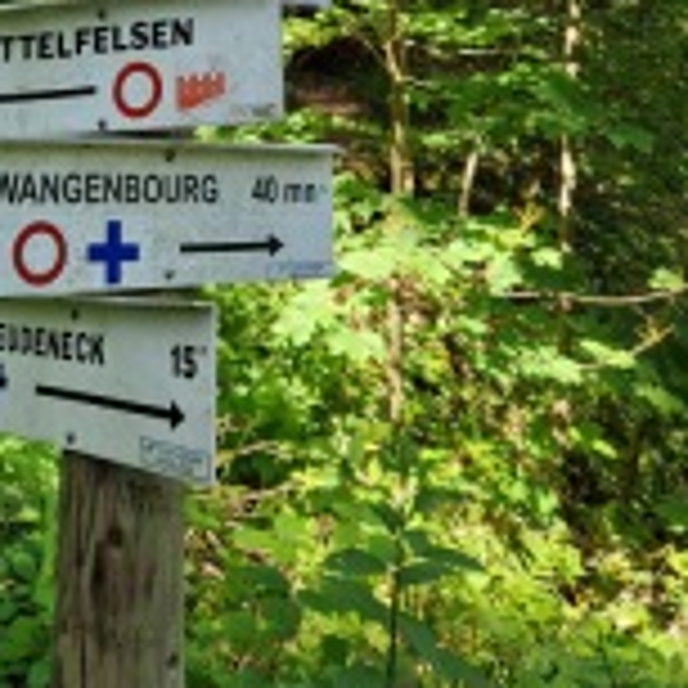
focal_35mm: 53
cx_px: 153
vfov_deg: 29.5
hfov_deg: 31.5
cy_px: -36
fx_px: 1192
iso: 50
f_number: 1.8
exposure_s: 1/225
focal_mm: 5.4
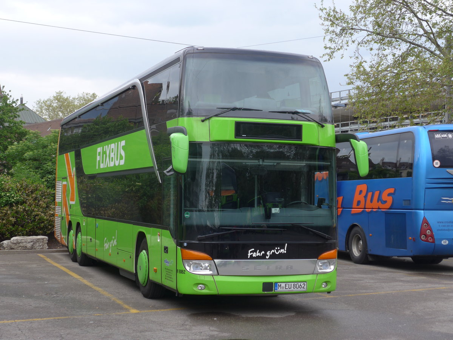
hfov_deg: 29.4
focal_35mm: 66
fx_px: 864
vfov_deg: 22.3
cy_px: 170
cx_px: 226
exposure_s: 1/100
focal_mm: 13.4
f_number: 3.9
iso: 80
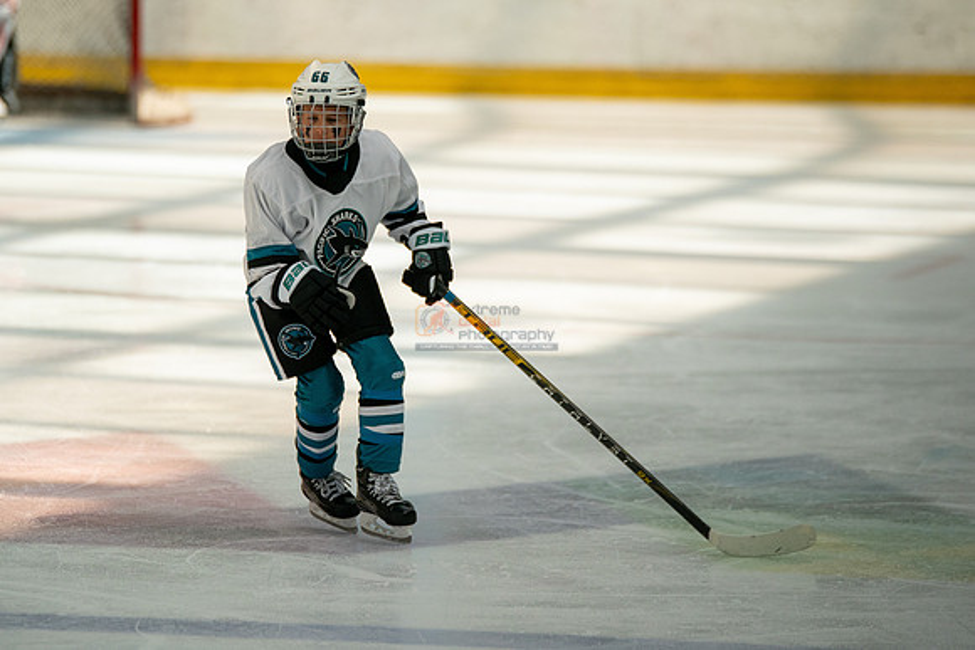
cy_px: 300
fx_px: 8220
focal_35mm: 303
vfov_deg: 4.5
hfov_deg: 6.8
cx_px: 404
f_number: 3.2
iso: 1600
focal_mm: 247
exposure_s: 1/6400
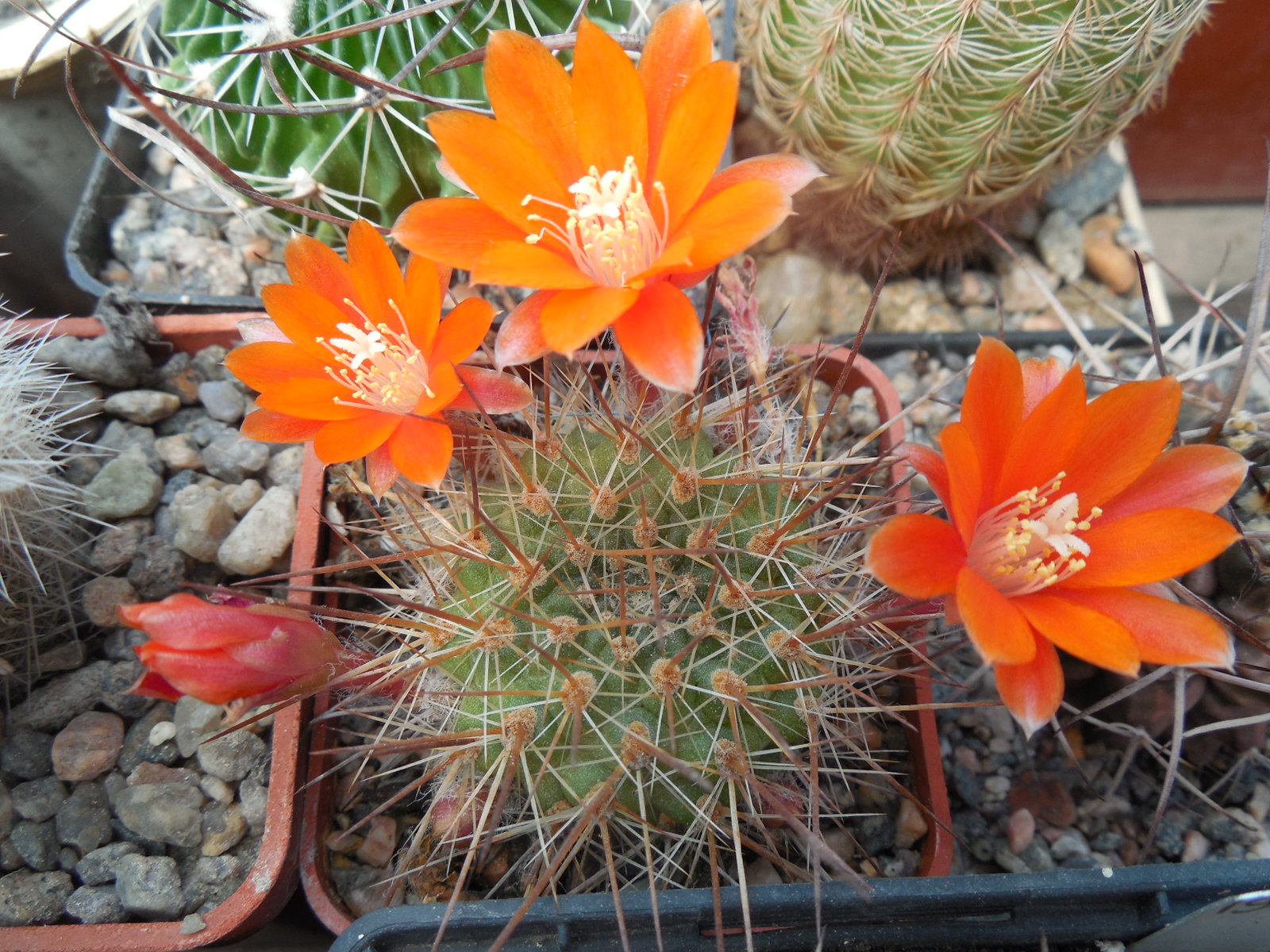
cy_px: 476
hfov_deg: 58.4
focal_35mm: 31
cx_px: 635
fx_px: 1137
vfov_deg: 45.4
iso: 125
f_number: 3.6
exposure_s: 1/125
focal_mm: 5.6
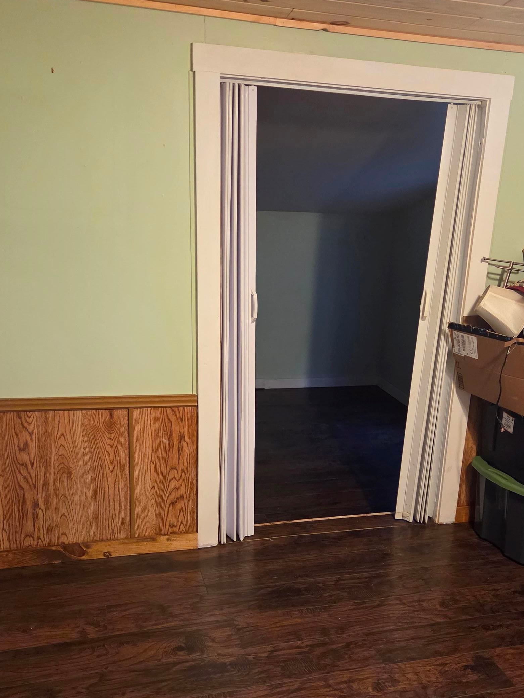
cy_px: 423
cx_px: 279
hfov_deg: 41.8
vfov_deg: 53.5
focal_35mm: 34
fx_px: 686
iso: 1000
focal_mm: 5.4
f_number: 1.8
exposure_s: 1/120
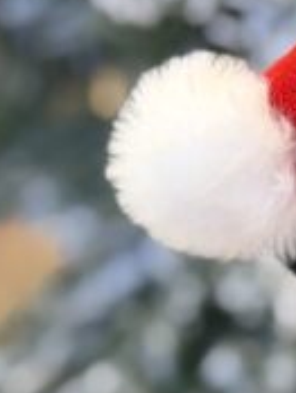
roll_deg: +0.5
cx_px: 658
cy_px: 562
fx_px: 3207
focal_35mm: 282
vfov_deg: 6.9
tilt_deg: -17.9
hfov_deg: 5.2
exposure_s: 1/60
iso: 100
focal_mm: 6.76
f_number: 1.78
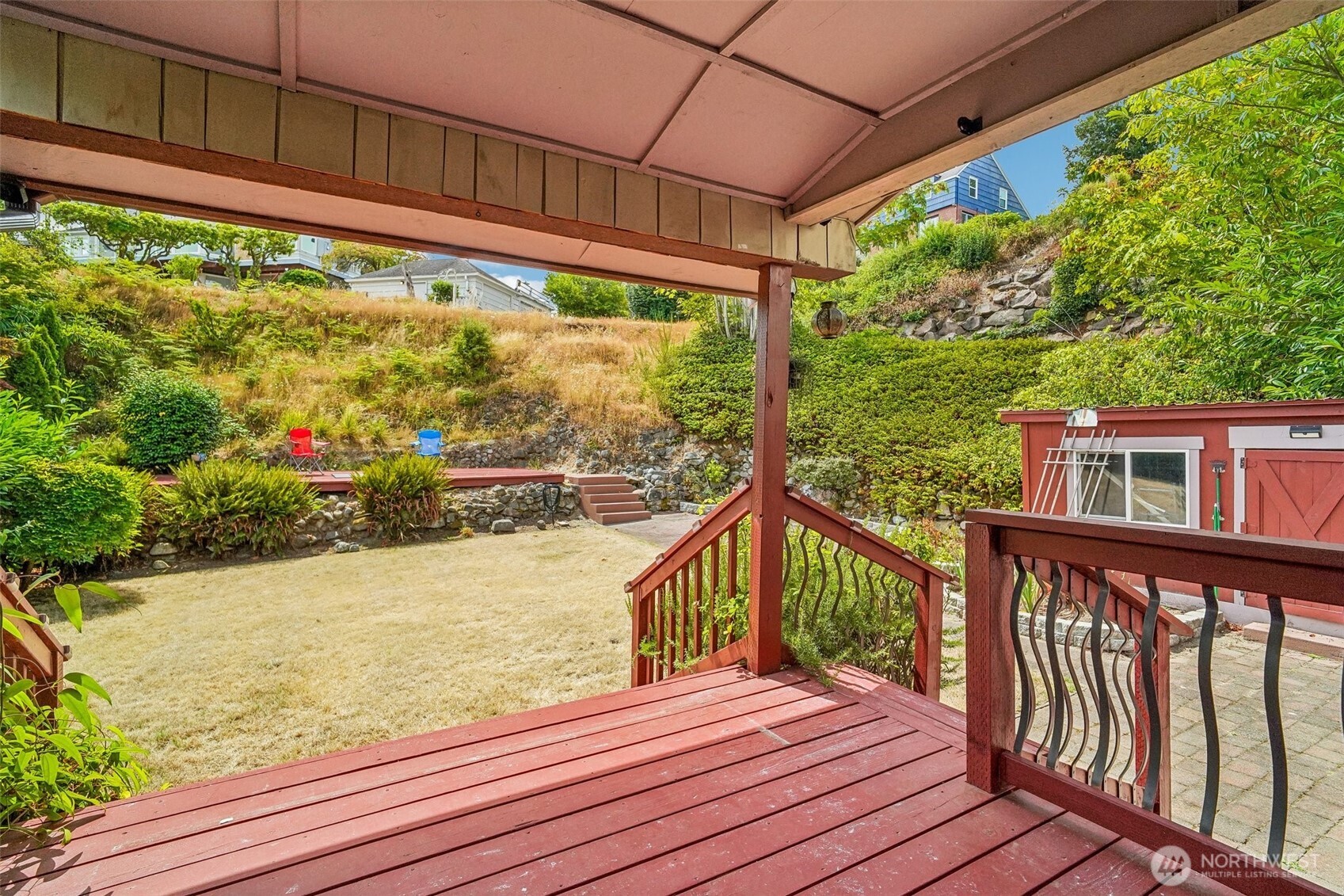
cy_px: 448
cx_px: 672
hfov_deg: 96.7
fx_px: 597
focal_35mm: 16
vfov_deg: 73.7
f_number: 8
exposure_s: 1/1000
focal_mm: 16
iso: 1600
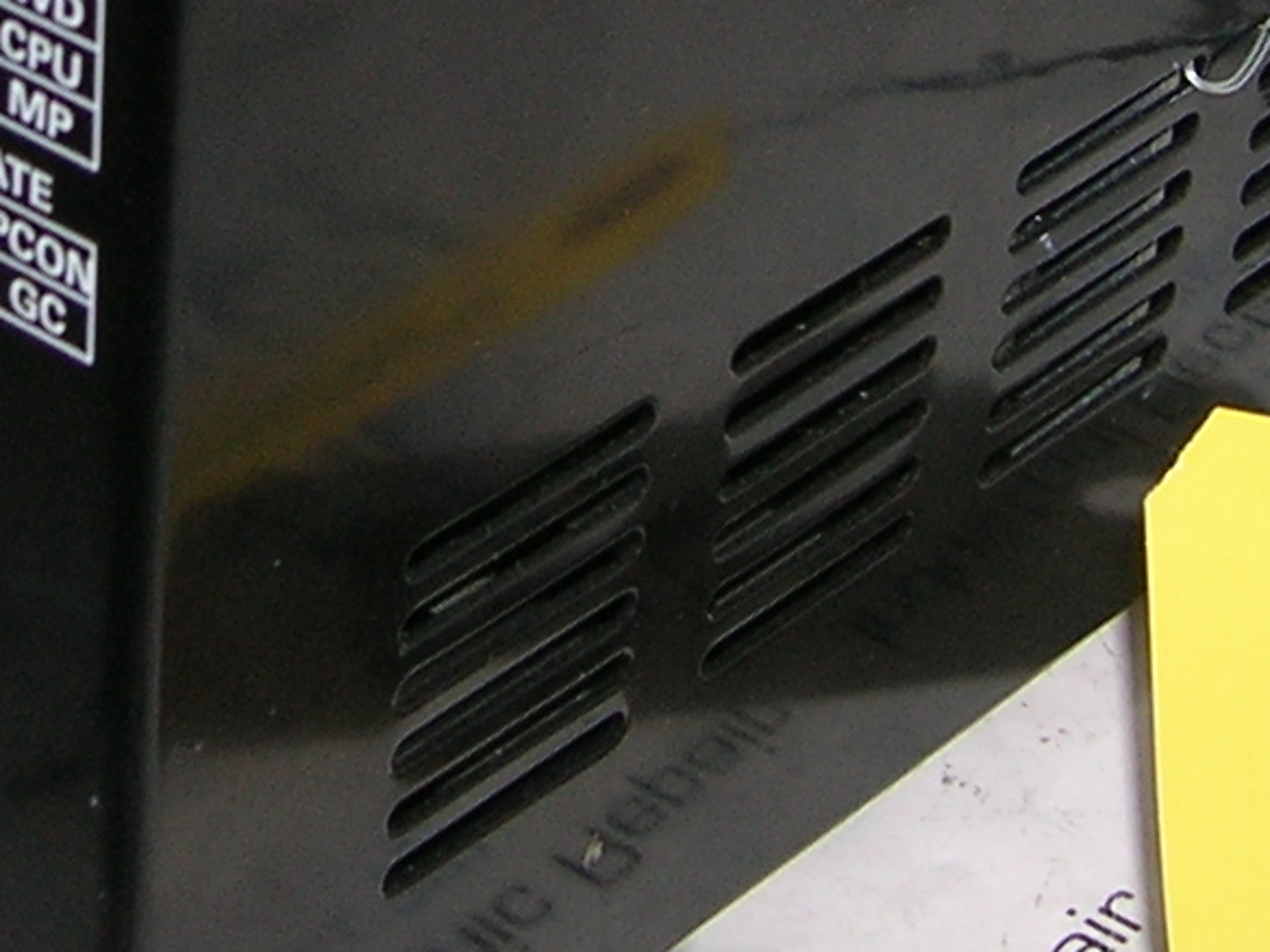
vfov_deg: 10.8
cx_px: 387
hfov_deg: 14.8
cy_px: -426
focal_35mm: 133
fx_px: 4880
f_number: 2.9
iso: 50
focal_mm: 5.7
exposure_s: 1/60.1
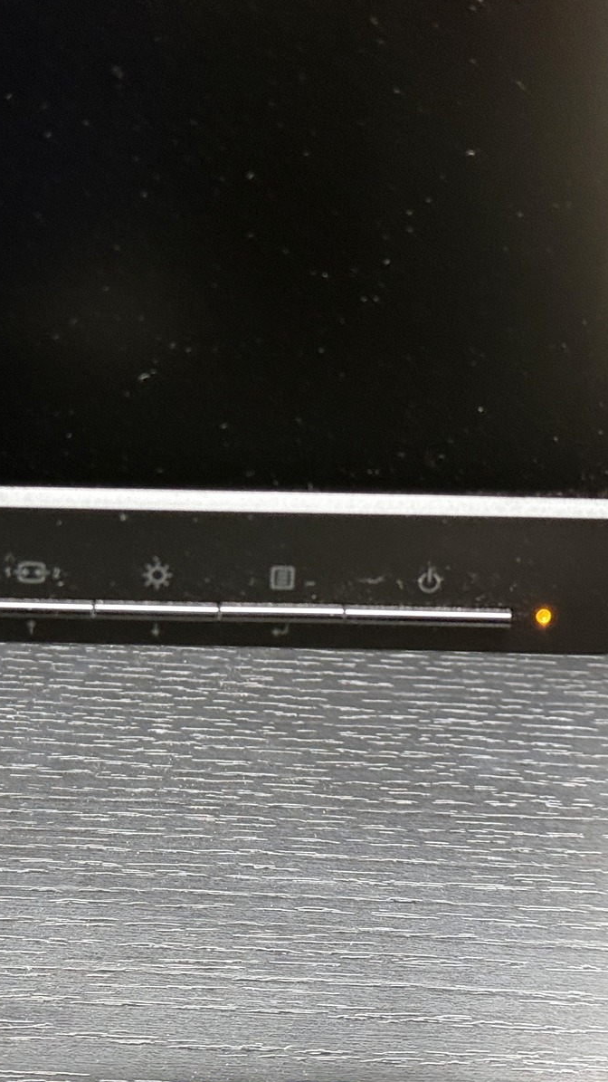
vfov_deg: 30.2
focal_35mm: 70
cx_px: 176
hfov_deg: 17.2
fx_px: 2007
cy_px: 541
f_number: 1.78
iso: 500
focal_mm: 6.76
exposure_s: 1/40
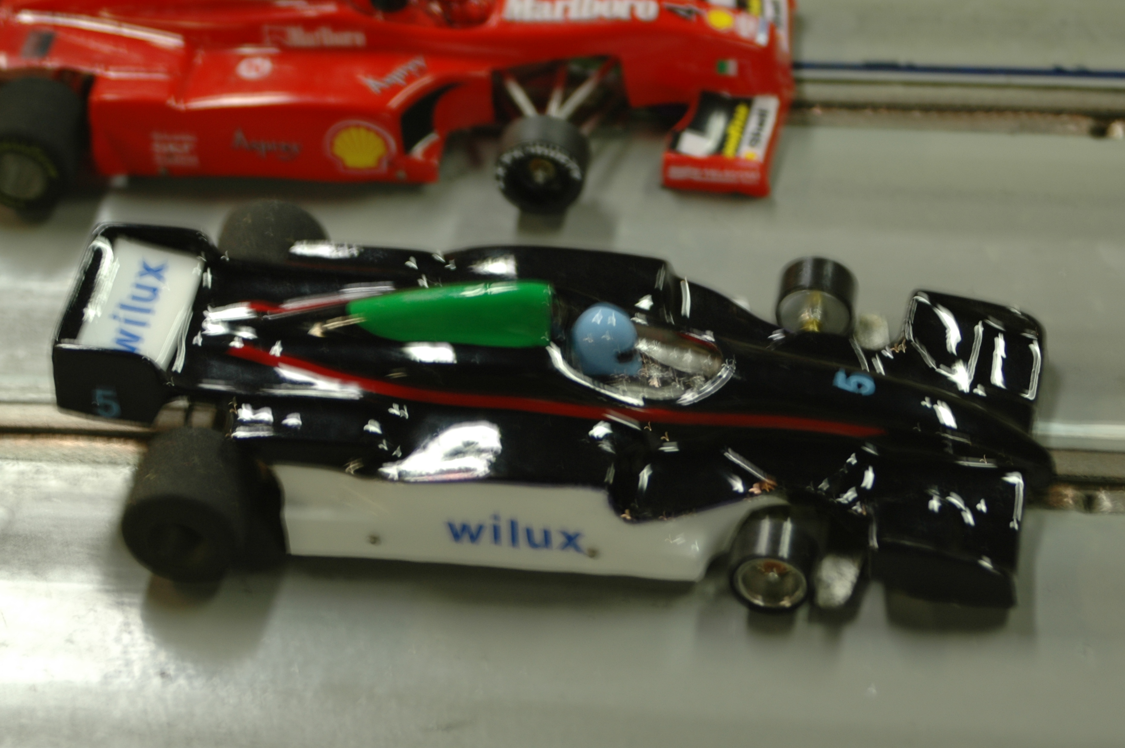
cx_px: 572
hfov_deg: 17.1
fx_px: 3747
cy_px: 386
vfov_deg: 11.4
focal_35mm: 120
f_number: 5.6
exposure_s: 1/6
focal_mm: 70
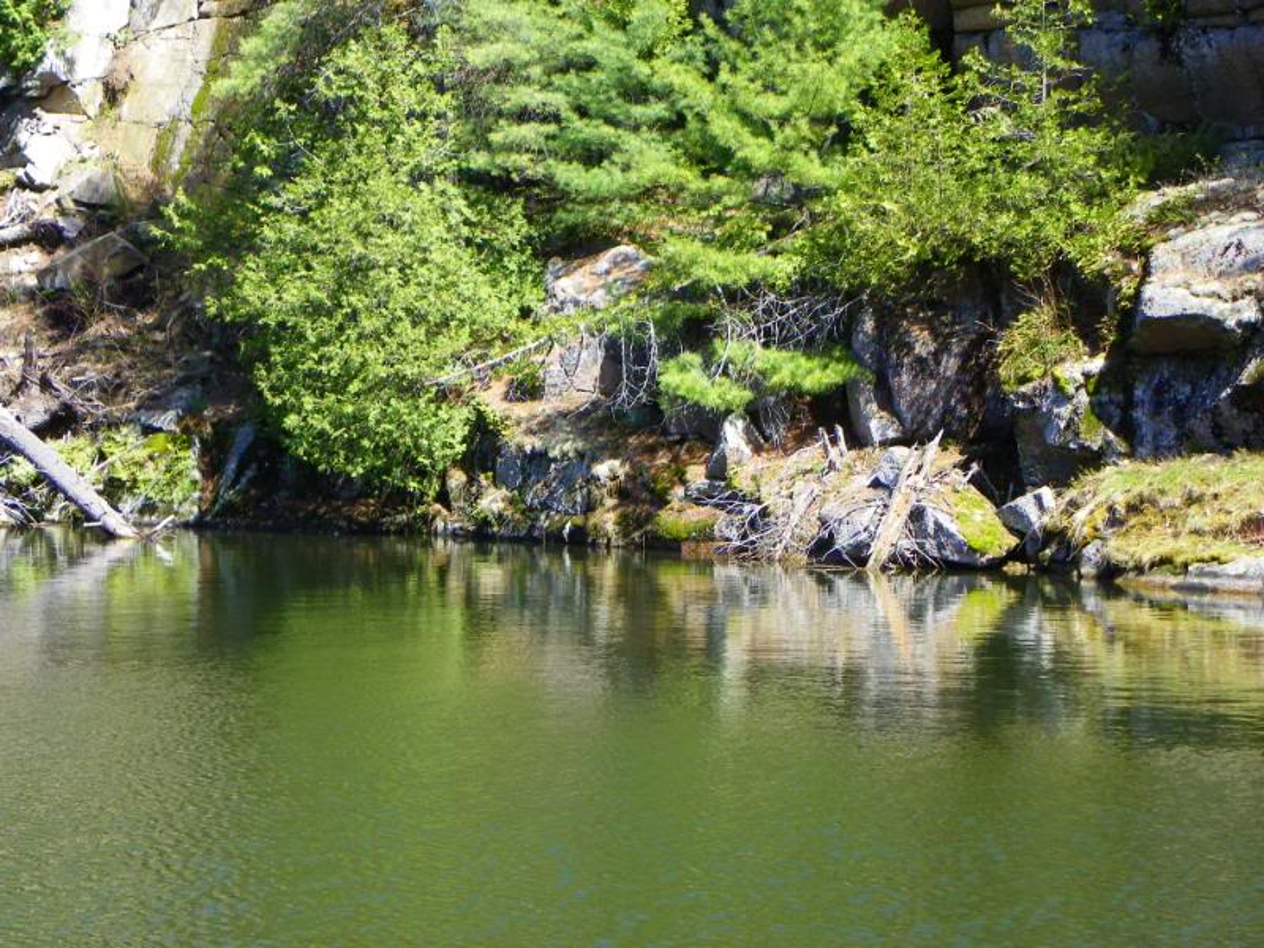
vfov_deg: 17.8
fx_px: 3031
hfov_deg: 23.6
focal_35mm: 83
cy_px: 474
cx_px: 632
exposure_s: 1/200
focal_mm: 14.7
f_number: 4
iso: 64
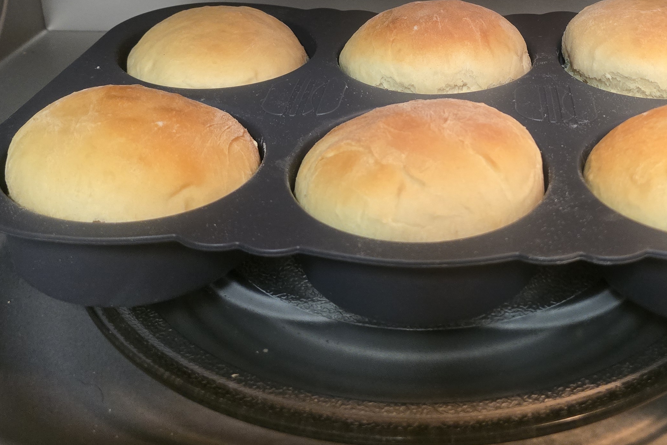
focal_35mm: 46
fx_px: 852
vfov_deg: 27.7
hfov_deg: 42.4
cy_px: 10
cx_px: 423
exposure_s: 1/120
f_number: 1.7
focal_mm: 6.3
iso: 1000
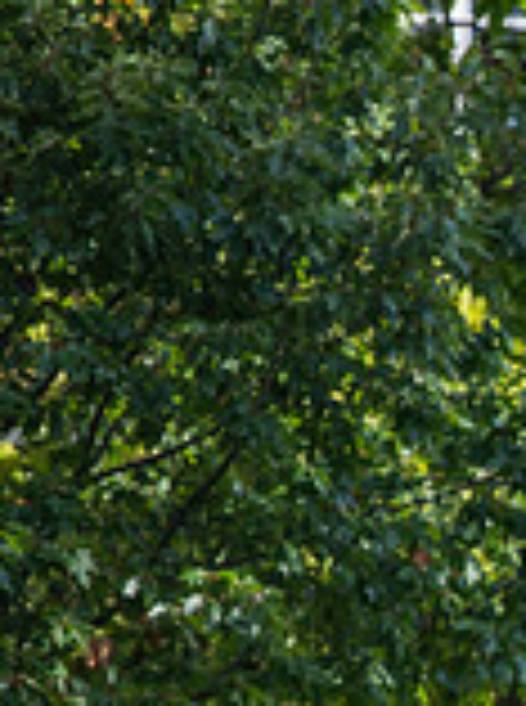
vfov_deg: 3.0
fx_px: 13406
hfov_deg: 2.2
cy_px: 848
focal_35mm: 659
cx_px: 1155
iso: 100
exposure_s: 1/500
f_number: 3.2
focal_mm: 185
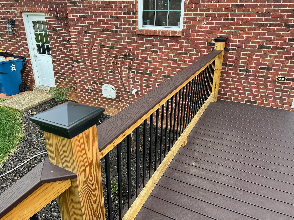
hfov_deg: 67.3
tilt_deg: -24.0
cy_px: 110
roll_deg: -1.1
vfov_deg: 53.1
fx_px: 221
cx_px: 147
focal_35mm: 26
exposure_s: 1/160
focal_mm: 5.7
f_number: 1.5
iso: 40
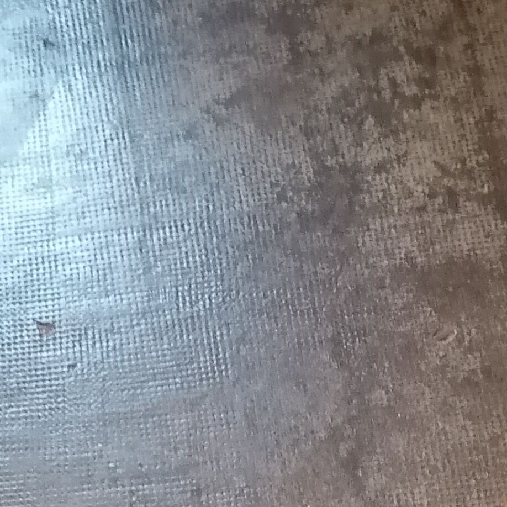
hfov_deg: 16.7
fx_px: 1723
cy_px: 811
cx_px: 259
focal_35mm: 104
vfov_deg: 15.2
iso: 1000
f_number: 1.8
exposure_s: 1/25
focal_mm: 5.3
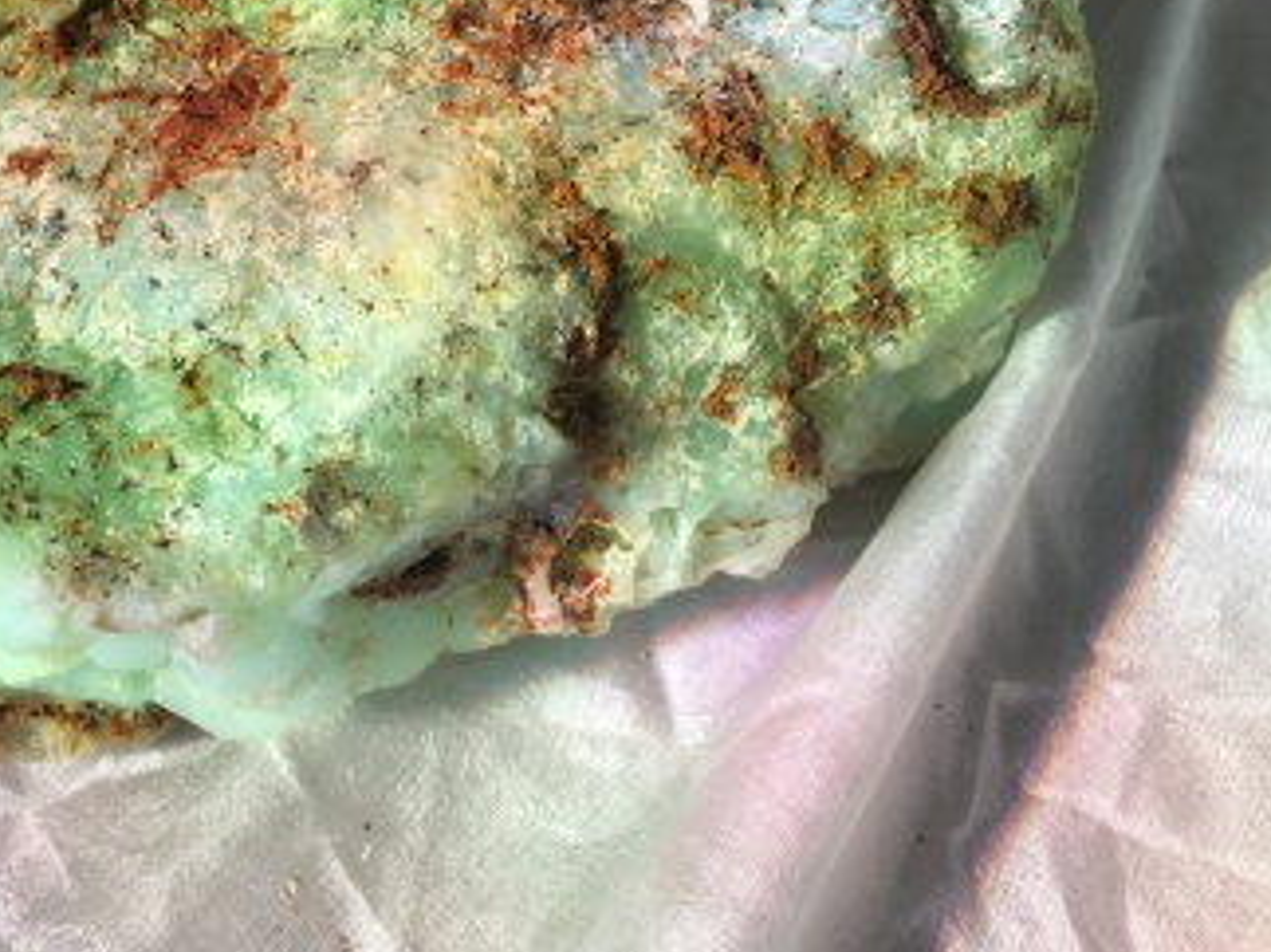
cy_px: 277
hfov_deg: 38.9
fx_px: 1725
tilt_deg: -58.7
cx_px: 260
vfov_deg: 30.5
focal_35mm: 47
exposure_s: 1/100
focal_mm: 4.15
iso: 25
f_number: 2.2
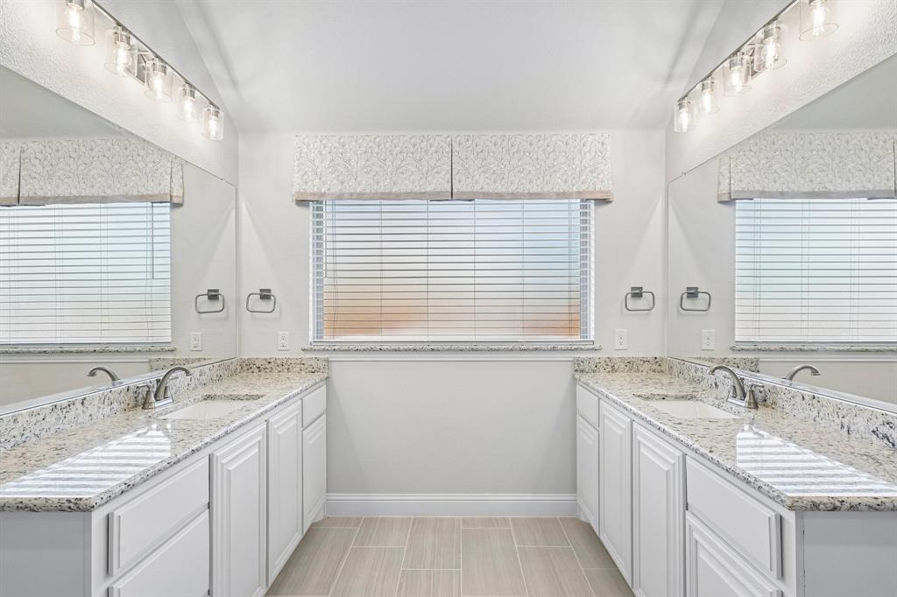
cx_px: 448
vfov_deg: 70.4
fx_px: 423
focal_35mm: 17
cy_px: 298
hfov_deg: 93.3
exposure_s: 1/125
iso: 400
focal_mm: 17
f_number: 8
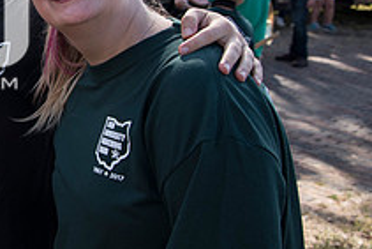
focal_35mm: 66
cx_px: -104
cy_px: 20
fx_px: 682
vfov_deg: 20.2
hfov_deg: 26.2
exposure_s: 1/640
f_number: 4.5
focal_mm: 24
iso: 250
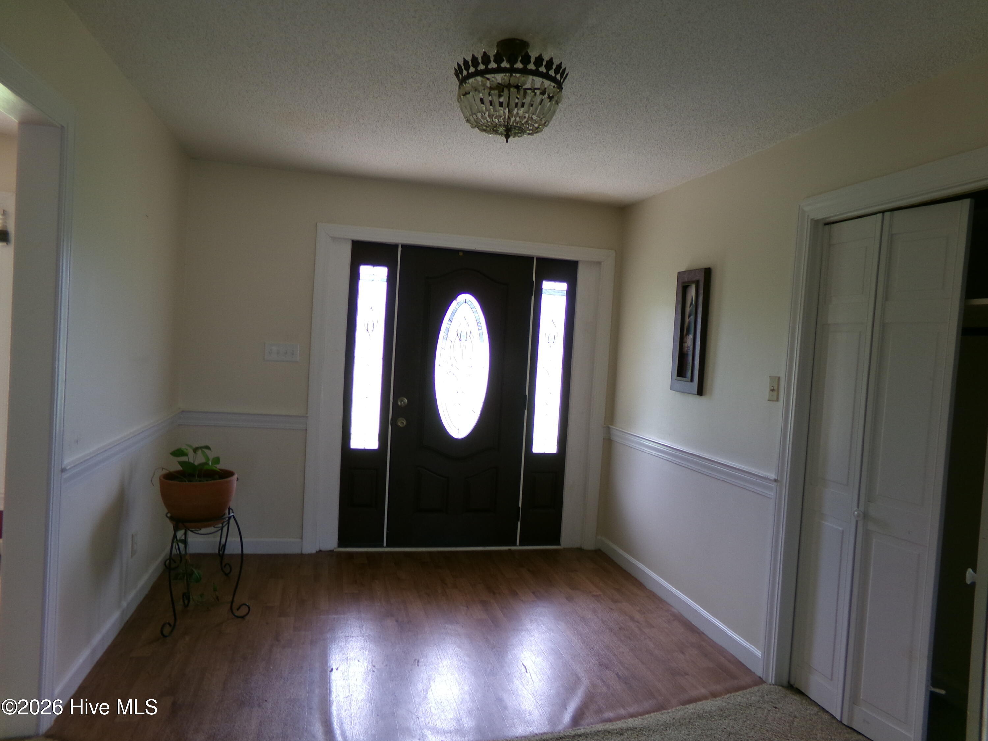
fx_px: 685
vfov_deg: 56.8
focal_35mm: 24
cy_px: 370
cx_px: 494
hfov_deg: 71.6
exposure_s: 1/34
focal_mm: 4.3
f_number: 3.7
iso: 128
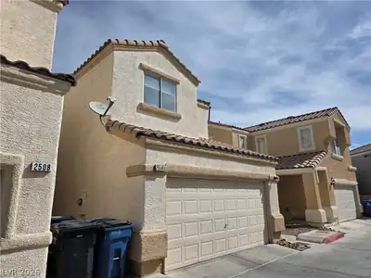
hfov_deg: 73.9
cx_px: 186
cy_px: 139
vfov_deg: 58.9
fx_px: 247
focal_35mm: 23
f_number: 1.7
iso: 50
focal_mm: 6.3
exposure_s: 1/7944
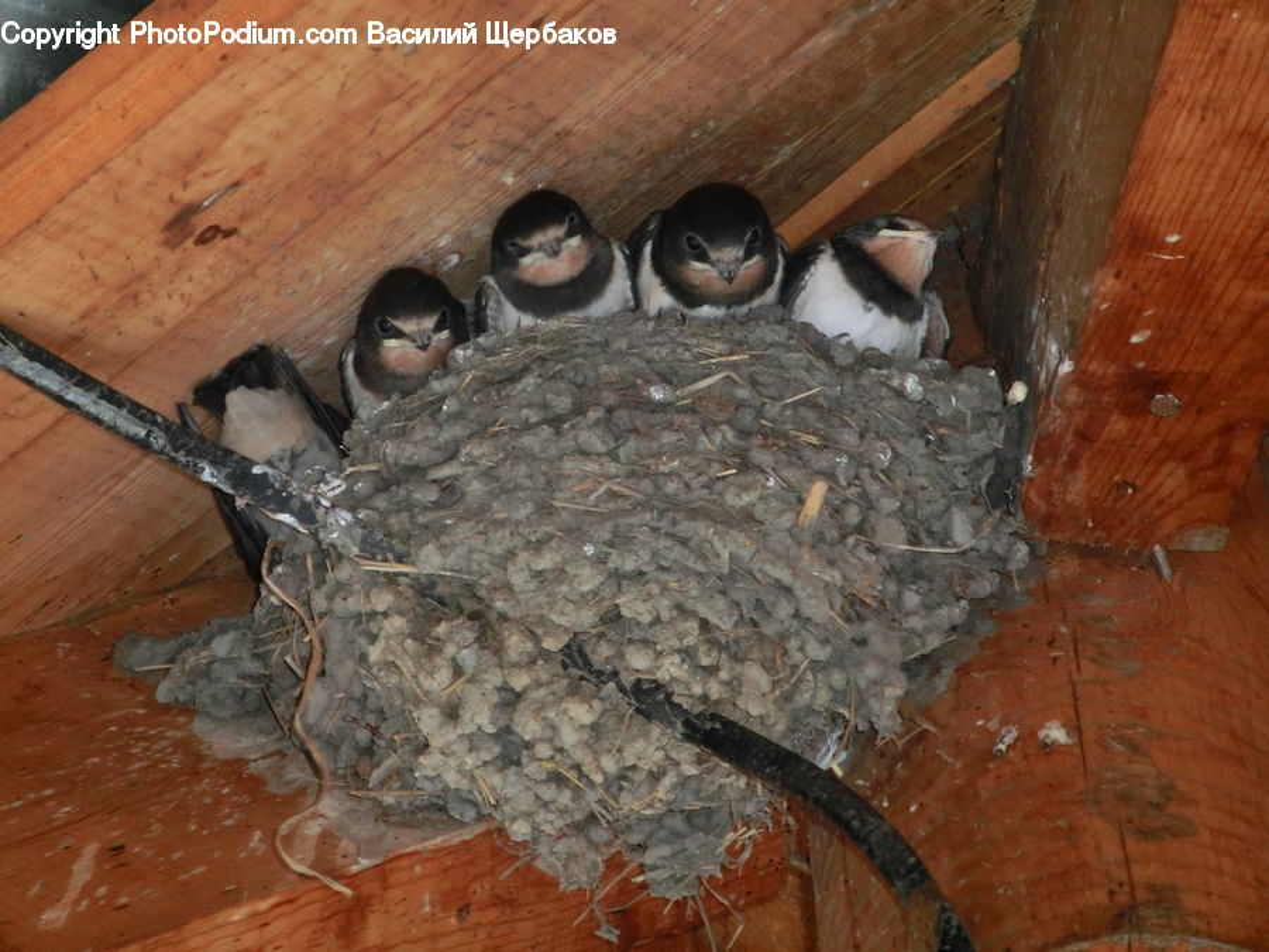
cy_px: 476
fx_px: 10998
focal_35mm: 300
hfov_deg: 6.6
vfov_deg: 5.0
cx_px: 634
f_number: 5.9
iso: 400
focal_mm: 53
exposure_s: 1/40
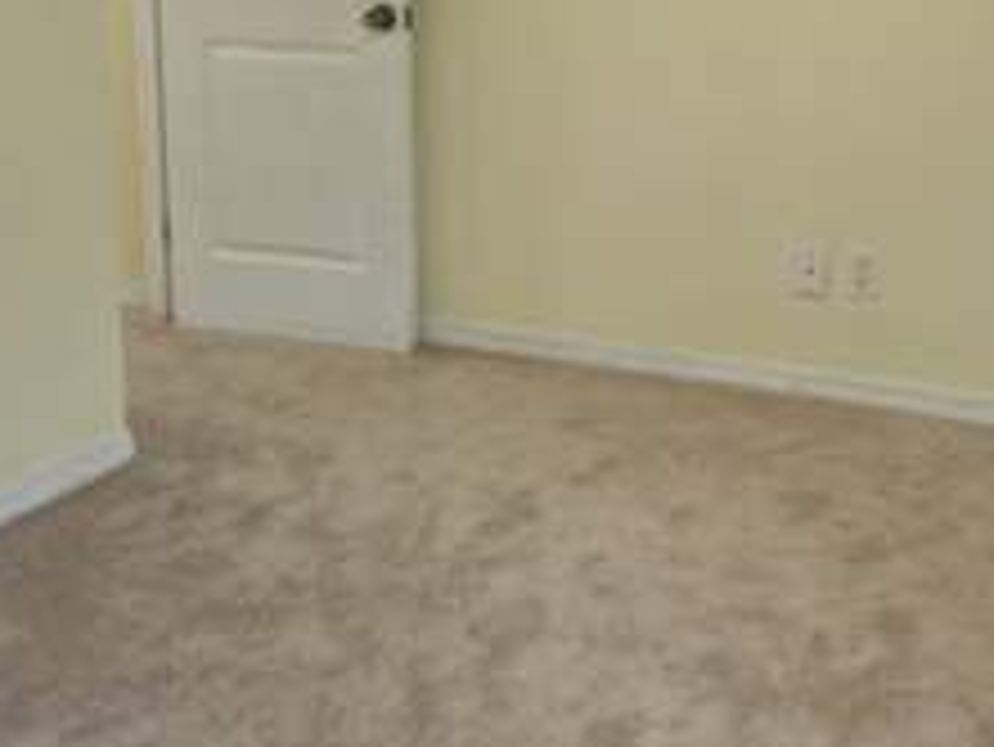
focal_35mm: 50
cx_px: 742
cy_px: 76
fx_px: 1437
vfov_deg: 28.1
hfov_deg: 37.3
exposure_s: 1/60
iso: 160
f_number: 1.8
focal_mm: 5.4
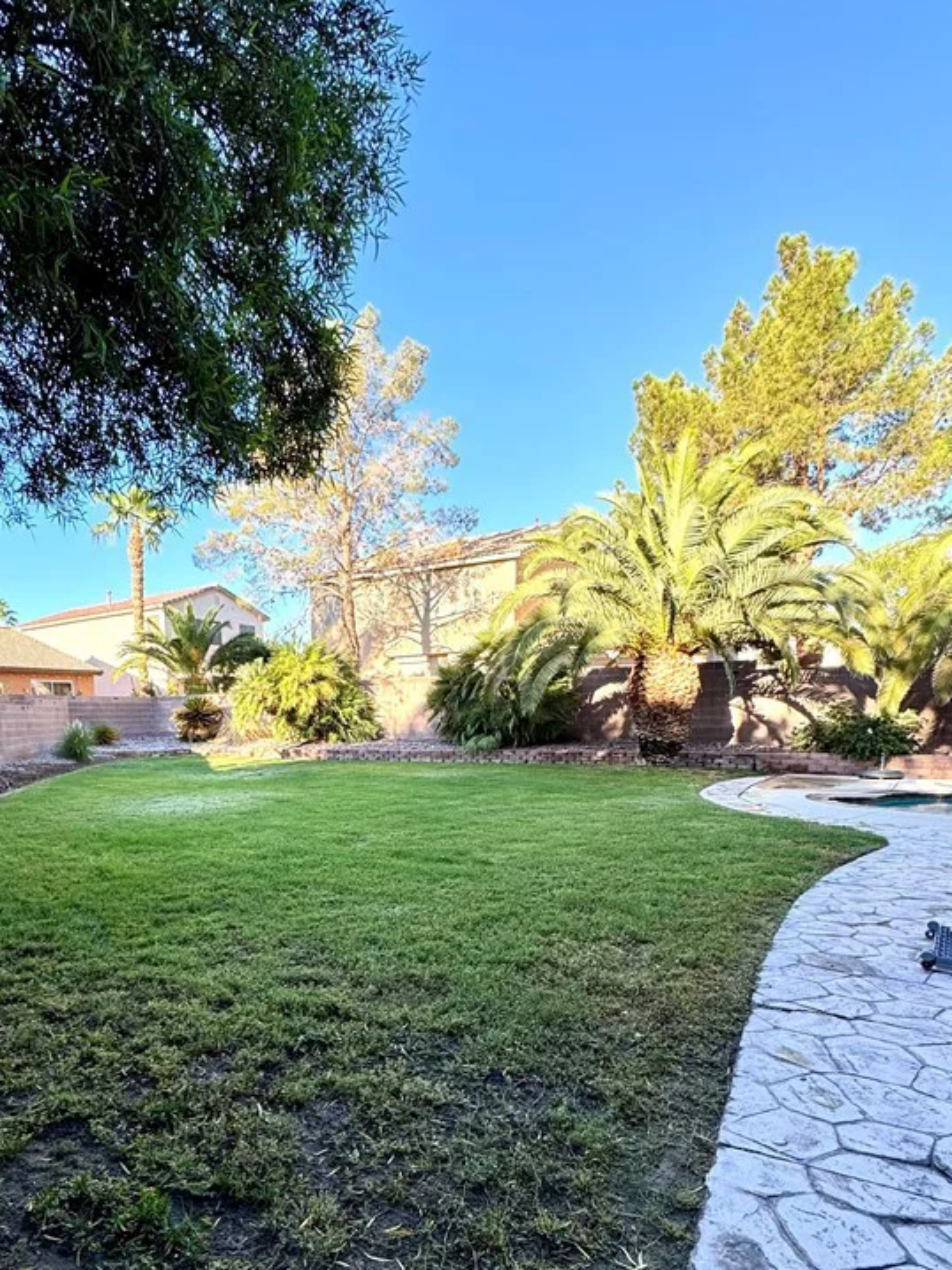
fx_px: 733
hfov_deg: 64.6
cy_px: 840
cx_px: 333
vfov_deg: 79.2
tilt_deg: -9.8
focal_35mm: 20
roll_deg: +0.3
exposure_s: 1/304
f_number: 2.2
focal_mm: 2.22
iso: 40
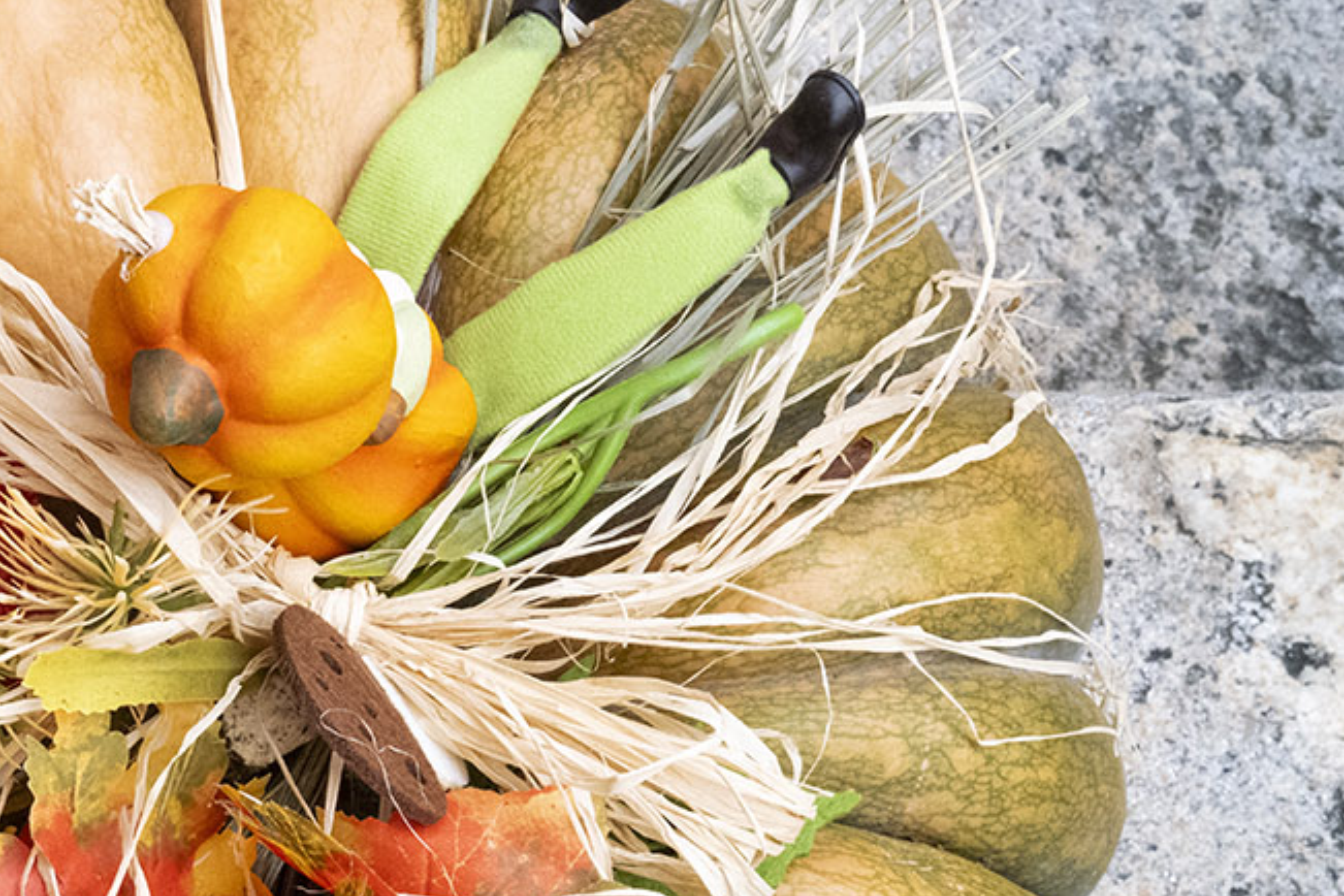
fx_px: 3920
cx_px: 91
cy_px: 791
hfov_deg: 19.1
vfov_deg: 12.9
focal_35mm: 105
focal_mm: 38
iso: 3200
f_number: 14
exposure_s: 1/500
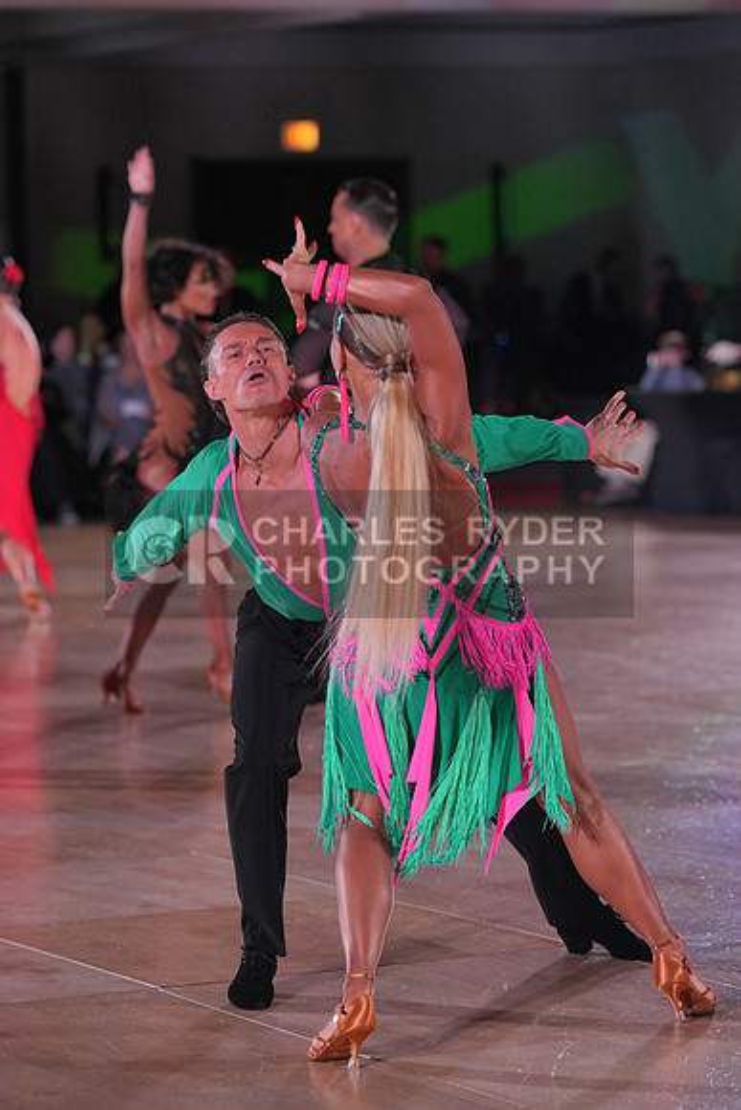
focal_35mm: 138
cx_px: 370
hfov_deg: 9.9
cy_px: 555
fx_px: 4258
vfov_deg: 14.9
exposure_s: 1/500
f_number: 4
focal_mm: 138
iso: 2000
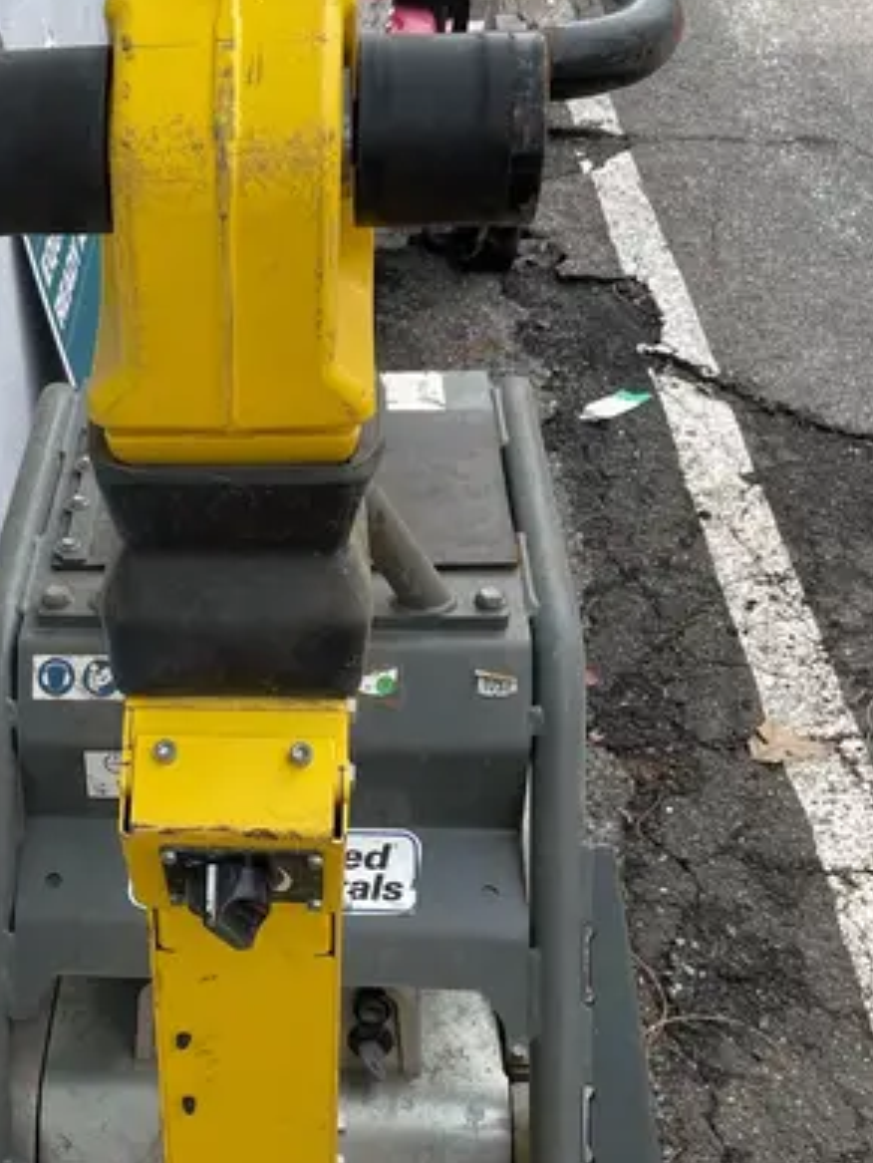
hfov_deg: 28.5
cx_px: 84
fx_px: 1647
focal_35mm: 49
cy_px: 683
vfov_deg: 38.8
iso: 32
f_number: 1.6
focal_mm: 4.2
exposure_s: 1/698
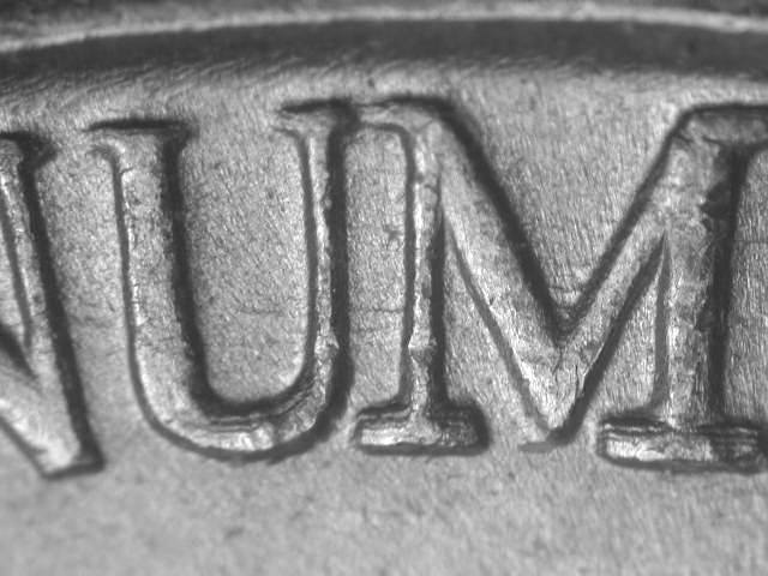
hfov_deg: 13.6
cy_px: 288
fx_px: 3217
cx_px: 384
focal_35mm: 145
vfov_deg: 10.2
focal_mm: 30
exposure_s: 1/13.1
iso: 100
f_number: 4.9
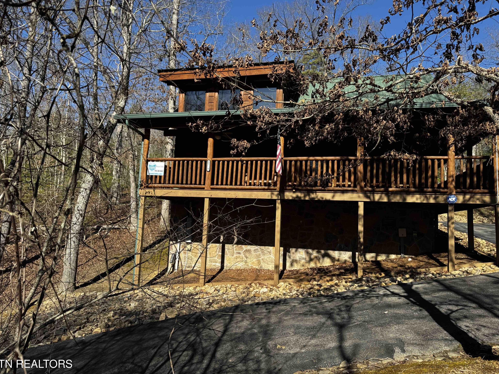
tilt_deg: +5.2
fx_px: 360
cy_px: 187
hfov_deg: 69.4
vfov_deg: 54.9
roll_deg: -2.9
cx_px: 250
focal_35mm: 25
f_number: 1.78
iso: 80
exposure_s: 1/2105
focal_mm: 6.76
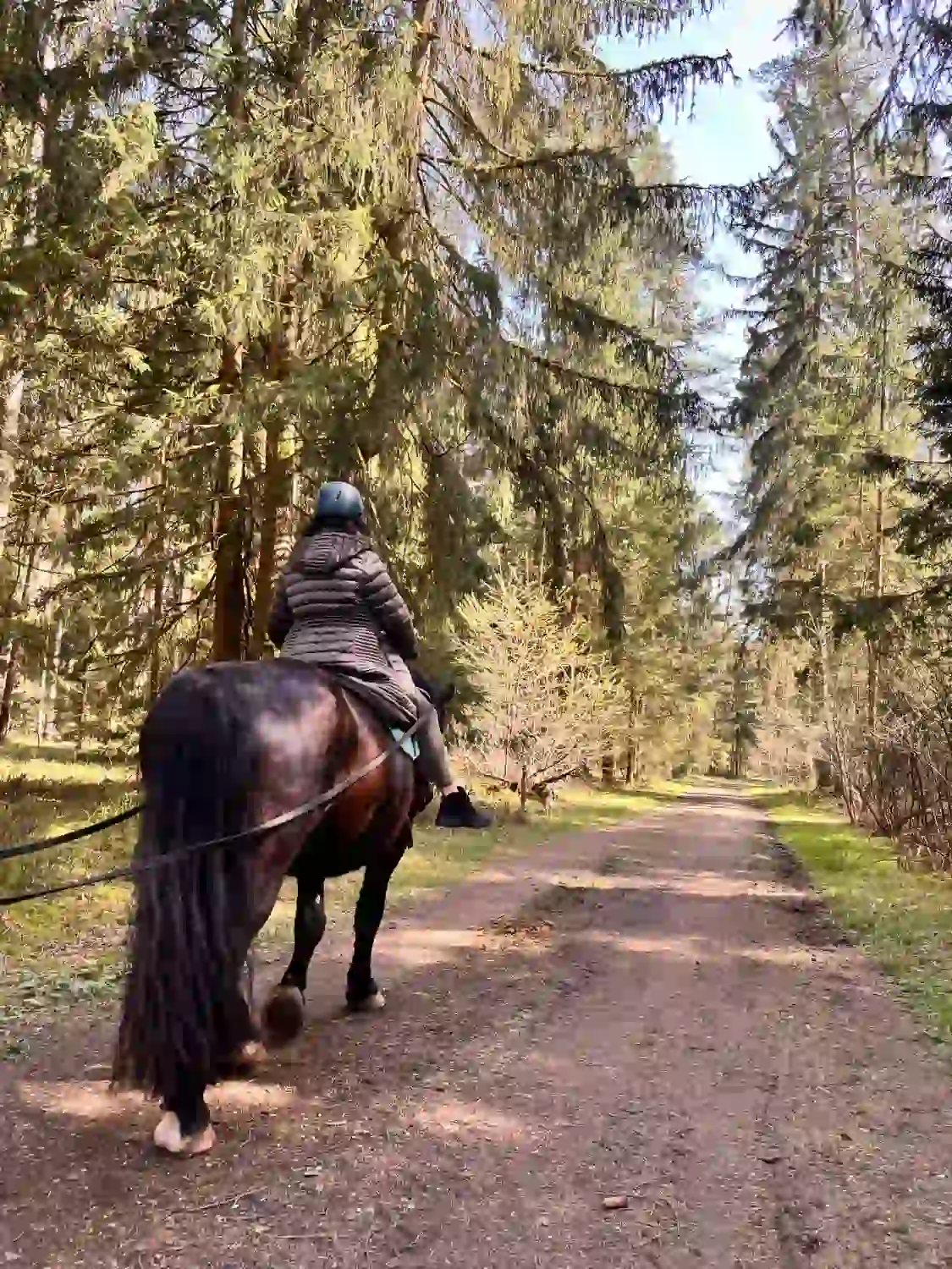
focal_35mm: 26
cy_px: 634
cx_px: 476
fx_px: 953
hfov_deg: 53.1
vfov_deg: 67.3
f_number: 1.6
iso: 40
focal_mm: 5.96
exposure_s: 1/121
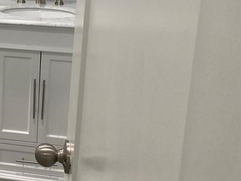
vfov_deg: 21.3
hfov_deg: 25.2
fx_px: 467
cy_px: 7
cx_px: -69
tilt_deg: -12.0
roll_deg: -0.2
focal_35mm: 67
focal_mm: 4.25
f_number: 1.8
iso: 100
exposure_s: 1/120
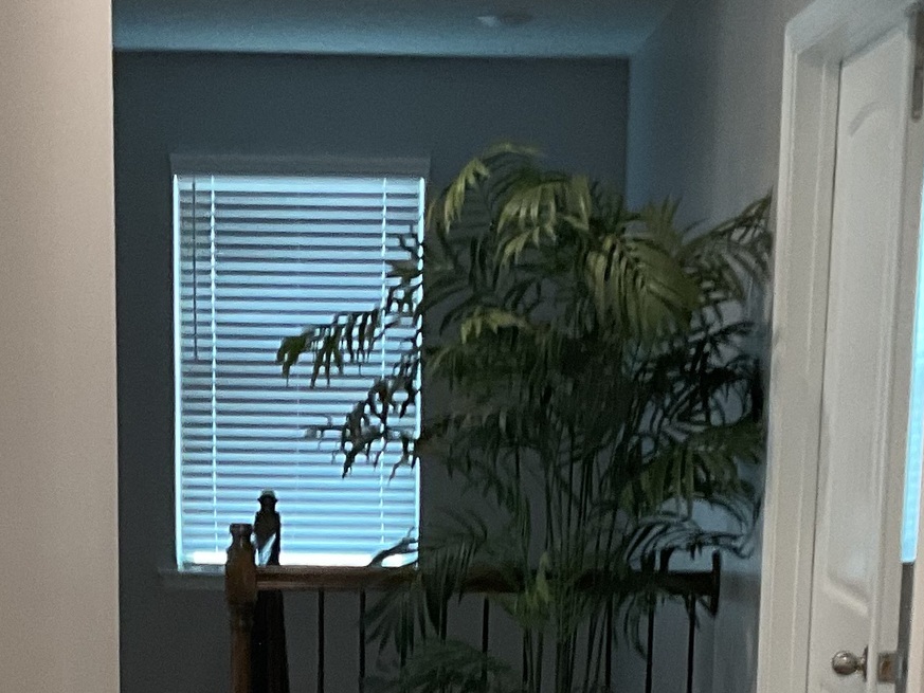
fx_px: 2723
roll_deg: -1.3
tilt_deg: -12.2
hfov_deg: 19.2
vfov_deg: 13.9
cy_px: 923
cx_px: 398
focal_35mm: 102
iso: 100
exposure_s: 1/60
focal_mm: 3
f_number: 1.8
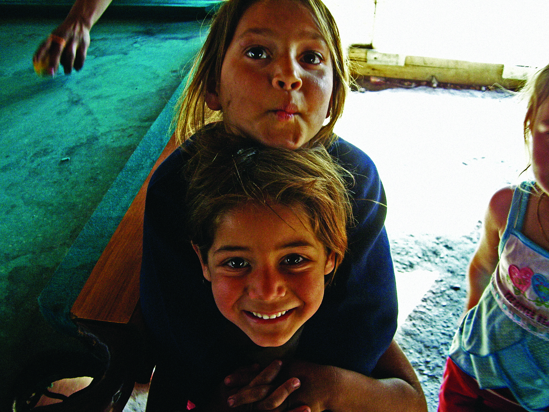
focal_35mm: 38
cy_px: 206
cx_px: 274
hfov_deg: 49.0
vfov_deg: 37.7
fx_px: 603
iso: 200
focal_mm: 7.9
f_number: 2.8
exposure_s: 1/50
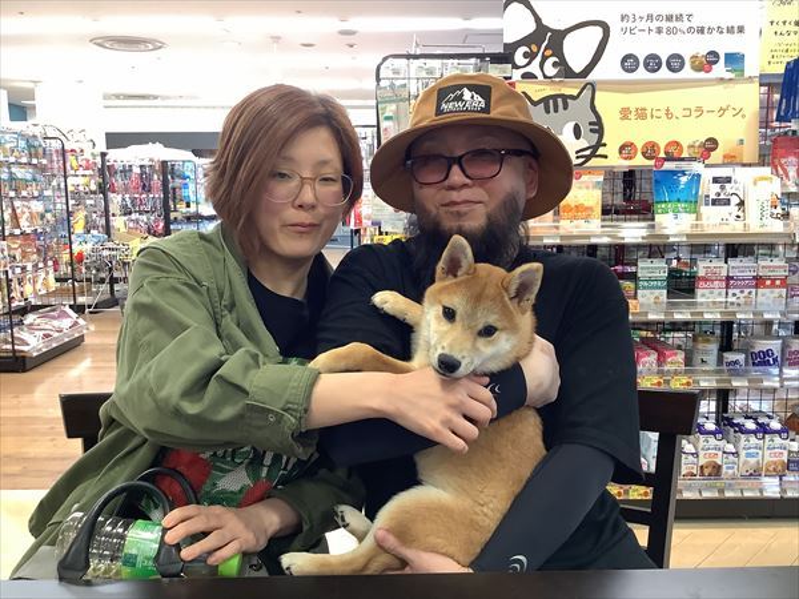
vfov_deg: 45.4
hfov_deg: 58.4
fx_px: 716
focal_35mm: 31
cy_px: 300
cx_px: 400
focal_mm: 3.3
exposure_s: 1/60
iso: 160
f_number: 2.4
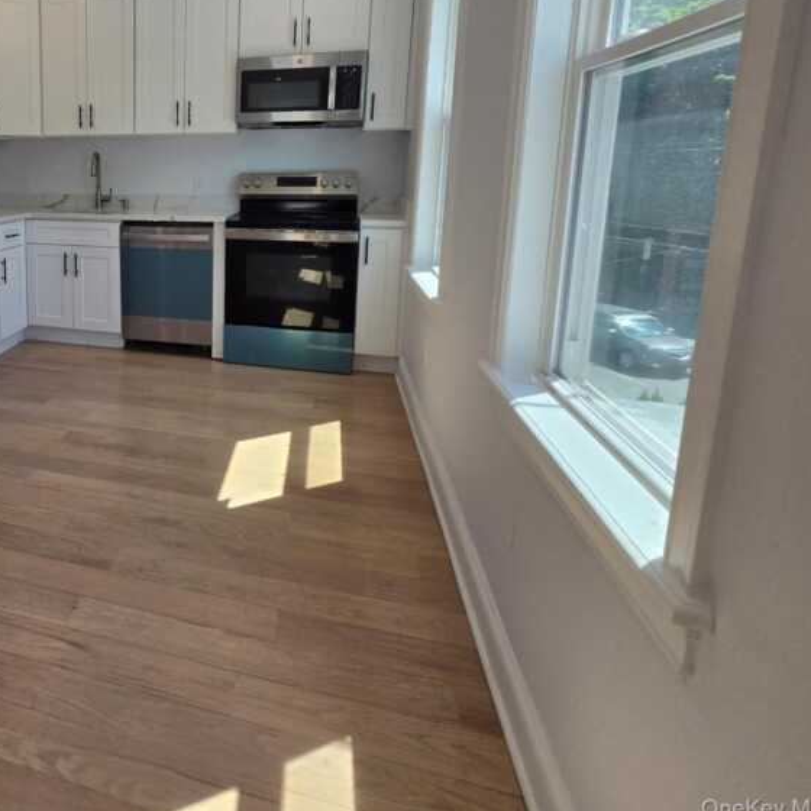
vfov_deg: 70.0
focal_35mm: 21
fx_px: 557
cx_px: 107
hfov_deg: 62.6
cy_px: 269
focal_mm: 2.2
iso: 100
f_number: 2.2
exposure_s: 1/771
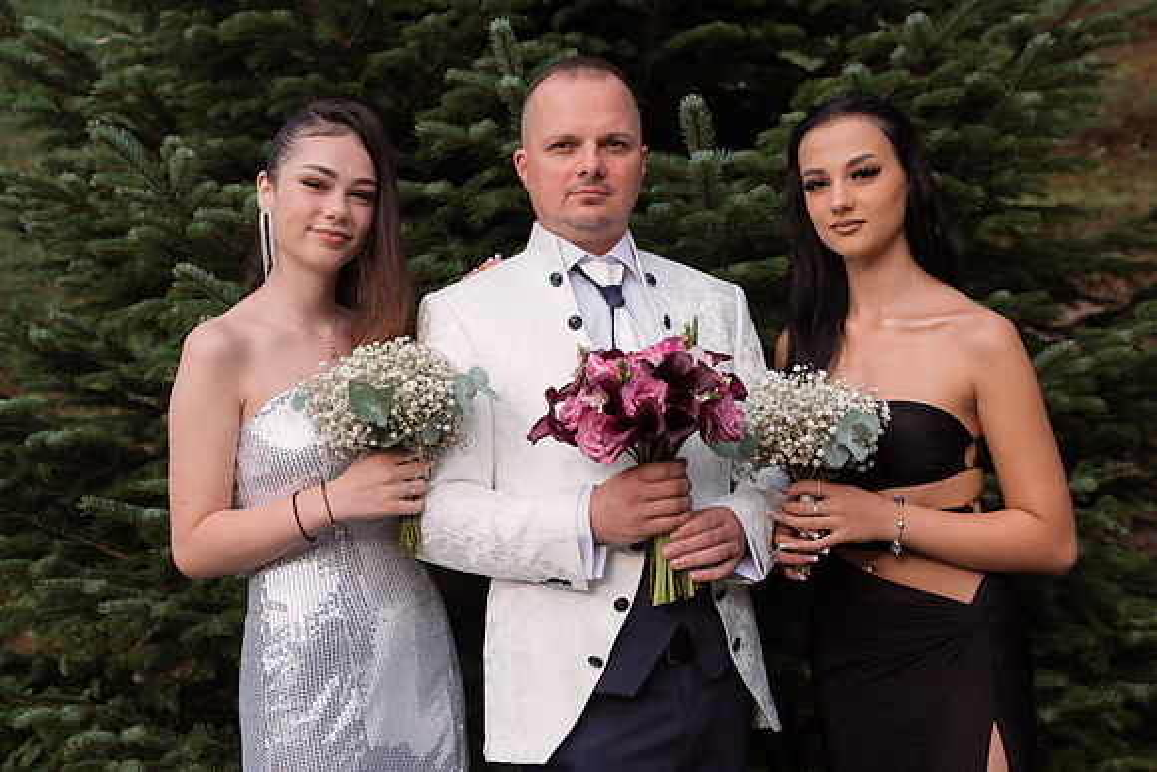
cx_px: 575
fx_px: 1657
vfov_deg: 26.2
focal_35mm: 52
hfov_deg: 38.5
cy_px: 427
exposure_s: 1/500
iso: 320
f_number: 4
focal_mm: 45
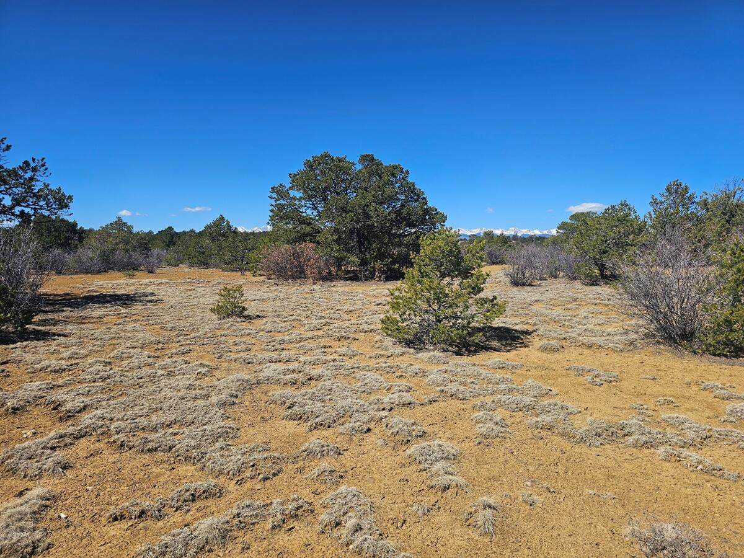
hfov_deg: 73.9
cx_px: 372
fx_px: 494
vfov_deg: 58.9
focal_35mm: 23
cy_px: 279
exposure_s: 1/1000
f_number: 1.7
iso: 10
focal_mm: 6.3
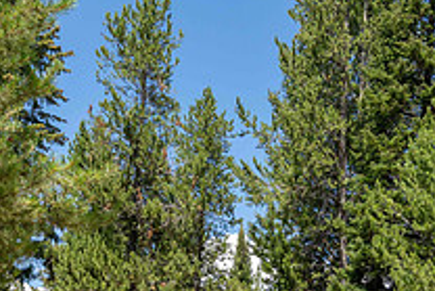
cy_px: 393
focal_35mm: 67
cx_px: 422
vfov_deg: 18.7
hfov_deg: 28.4
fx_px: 810
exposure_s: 1/640
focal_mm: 24
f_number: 8
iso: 400
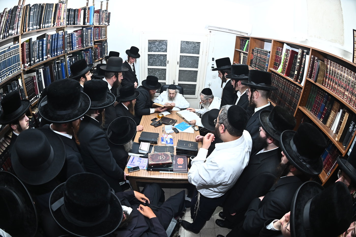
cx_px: 178
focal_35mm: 16
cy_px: 118
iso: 1000
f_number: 6.3
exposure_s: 1/125
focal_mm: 16
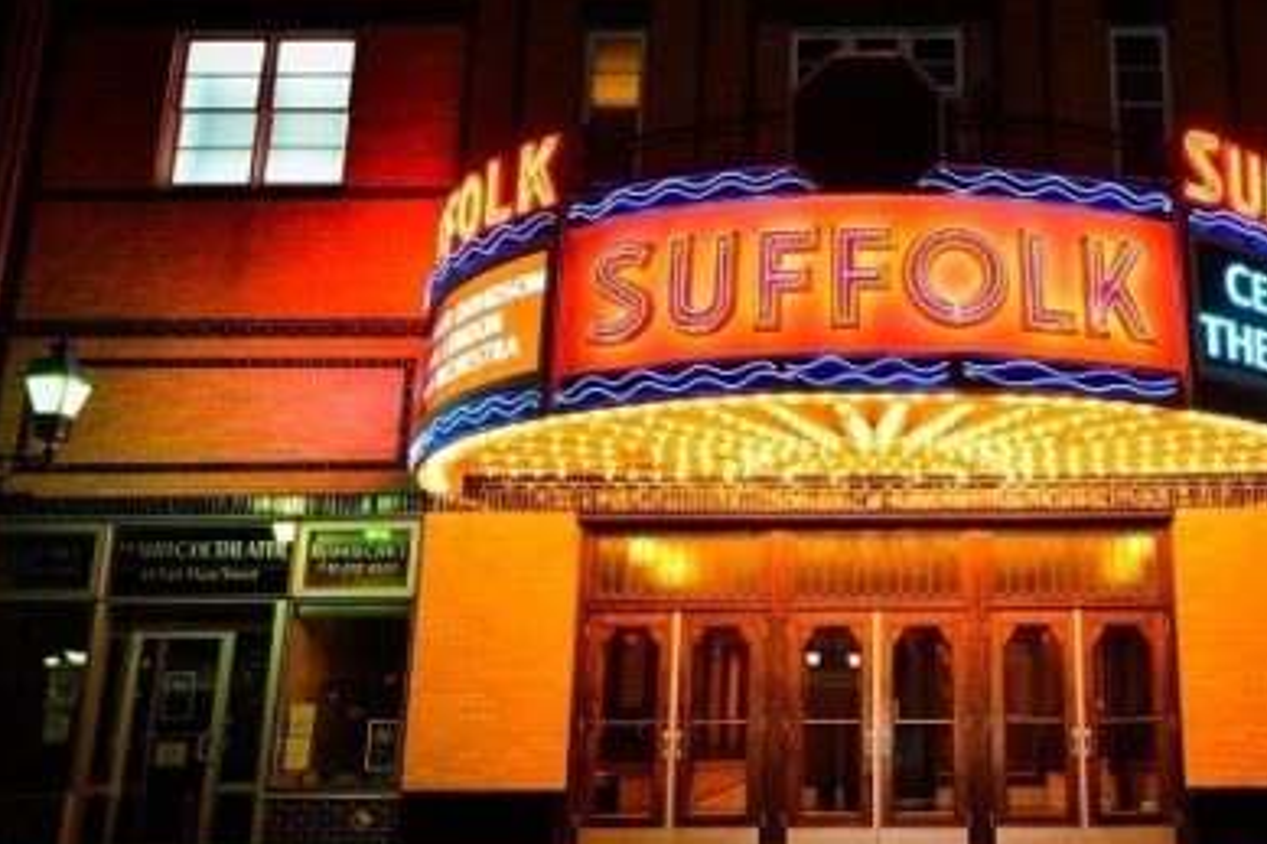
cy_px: 437
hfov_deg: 50.2
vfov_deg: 35.9
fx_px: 1302
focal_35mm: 37
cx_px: 915
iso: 1000
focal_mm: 24
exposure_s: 1/40
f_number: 4.5
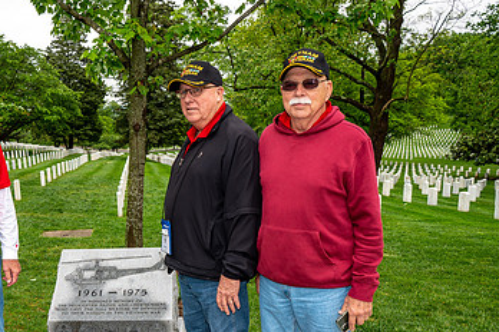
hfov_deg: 47.0
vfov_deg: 32.9
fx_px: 554
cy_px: 238
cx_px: 138
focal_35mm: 40
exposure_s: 1/100
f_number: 6.3
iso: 180
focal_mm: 24
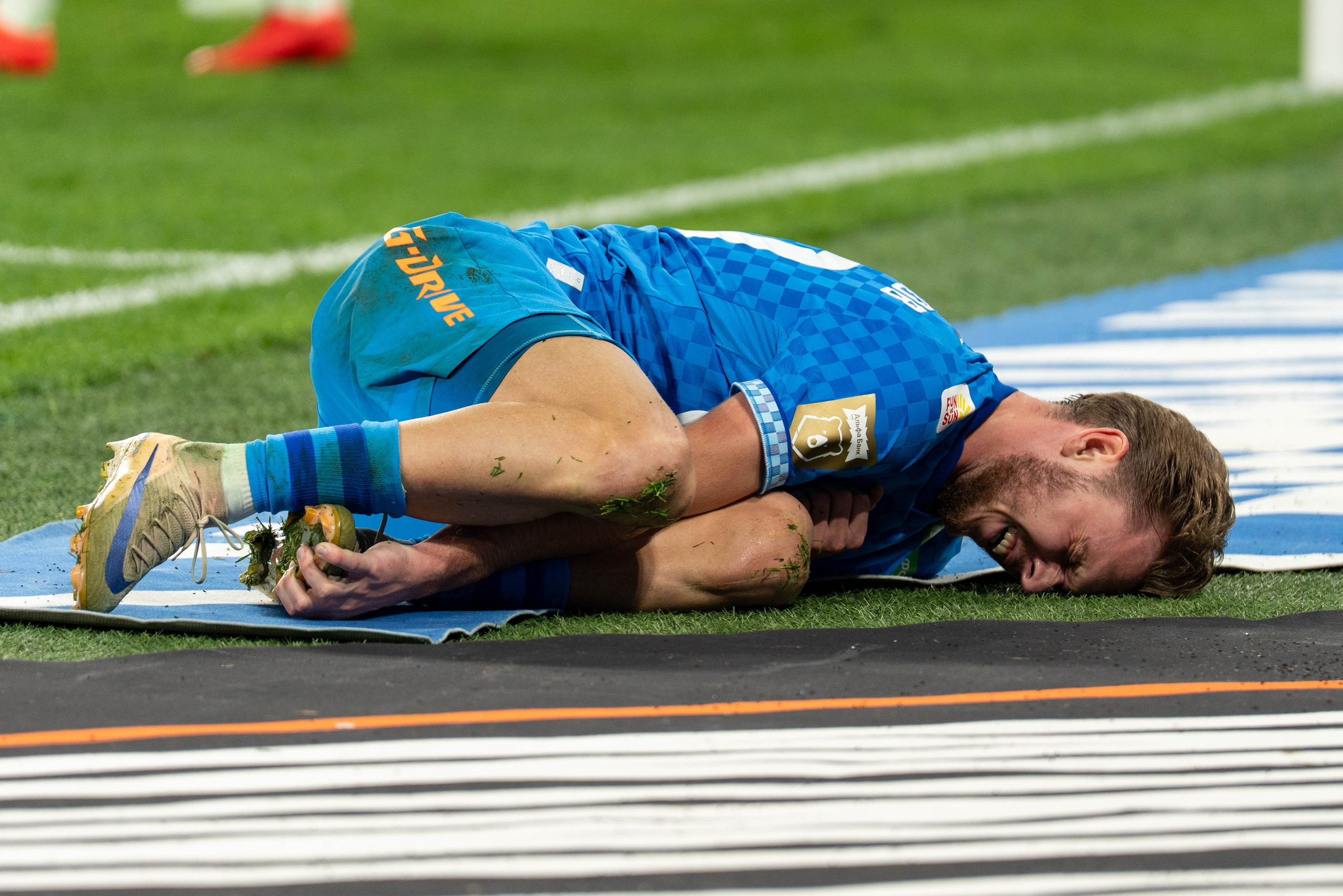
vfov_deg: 4.3
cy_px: 321
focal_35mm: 320
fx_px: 11945
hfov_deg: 6.4
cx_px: 710
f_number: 2.8
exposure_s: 1/1000
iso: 500
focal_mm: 200
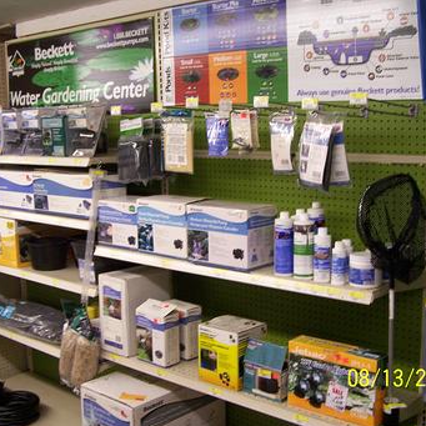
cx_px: 201
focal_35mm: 46
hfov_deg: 36.8
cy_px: 217
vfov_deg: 36.8
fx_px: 640
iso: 100
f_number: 2.8
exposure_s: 1/30
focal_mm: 6.3
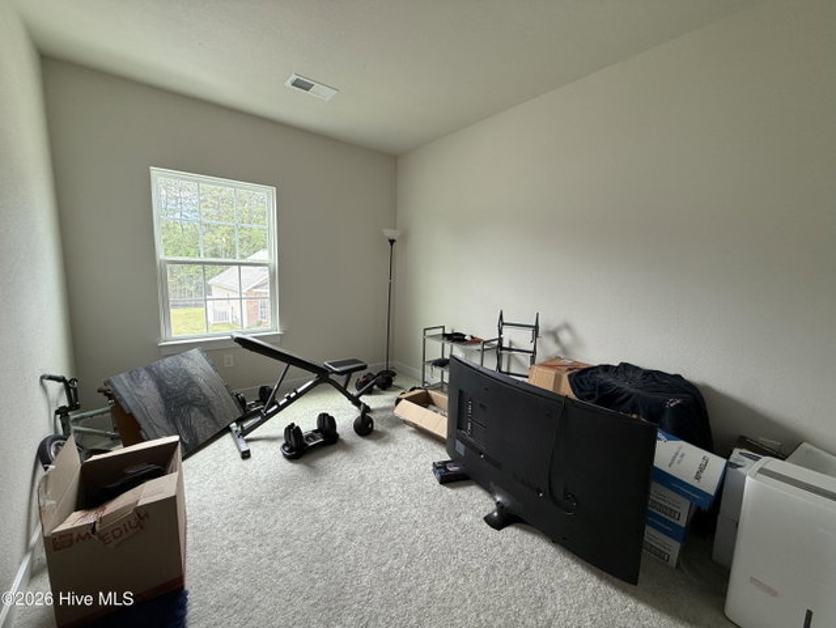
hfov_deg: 102.0
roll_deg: -1.4
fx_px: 338
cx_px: 418
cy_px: 314
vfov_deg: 85.7
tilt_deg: -7.0
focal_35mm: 14
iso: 80
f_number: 2.2
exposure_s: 1/120
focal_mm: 2.22
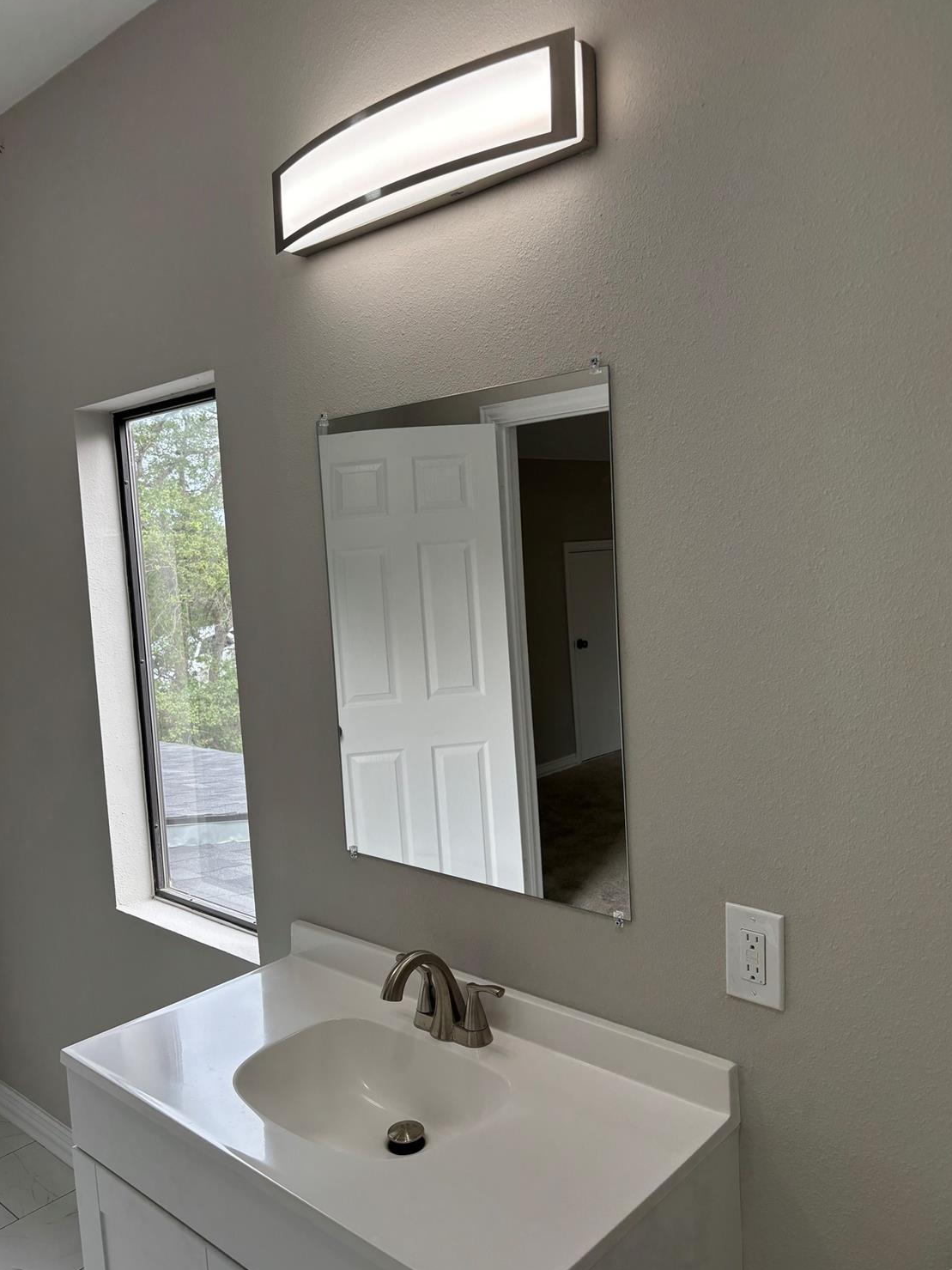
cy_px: 641
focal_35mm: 27
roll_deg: +2.4
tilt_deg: -5.8
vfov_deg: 65.3
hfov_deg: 51.3
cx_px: 479
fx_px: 990
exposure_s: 1/222
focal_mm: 5.96
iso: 40
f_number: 1.6
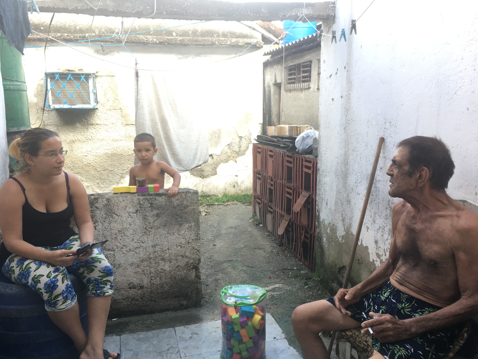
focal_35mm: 29
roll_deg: +0.5
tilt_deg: -9.7
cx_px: 239
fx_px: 400
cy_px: 180
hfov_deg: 61.7
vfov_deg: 48.2
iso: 40
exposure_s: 1/120
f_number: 2.2
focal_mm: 4.15
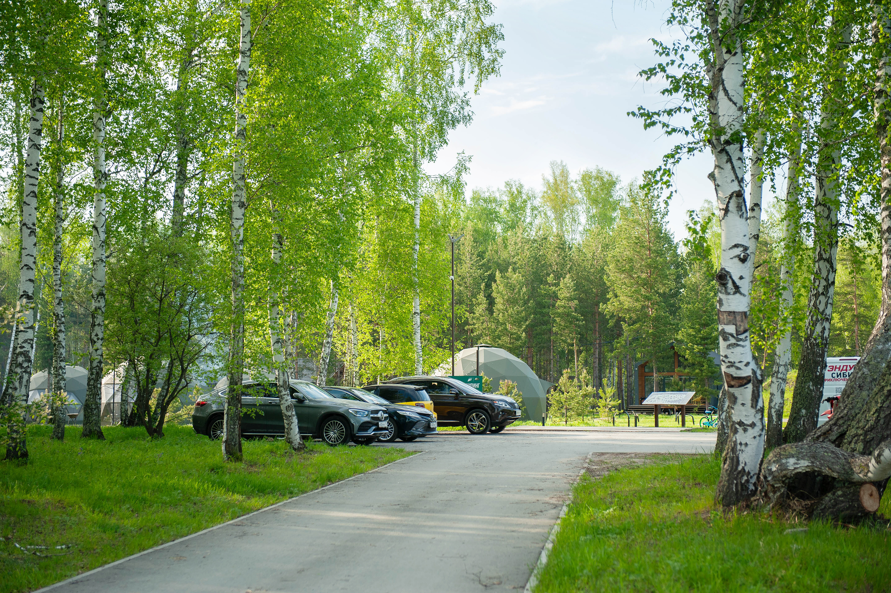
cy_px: 296
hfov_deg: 32.4
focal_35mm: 62
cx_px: 446
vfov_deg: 21.9
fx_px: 1533
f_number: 3.5
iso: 320
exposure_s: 1/1000
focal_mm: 62
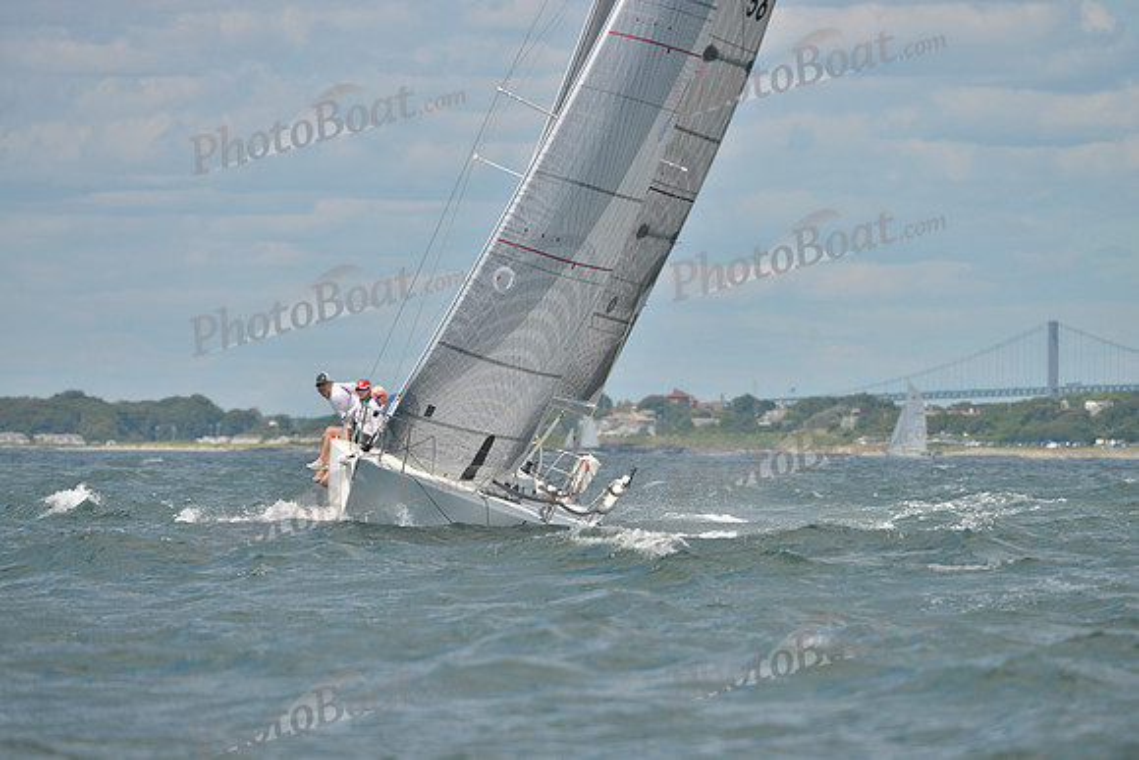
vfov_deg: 4.4
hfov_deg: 6.6
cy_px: 380
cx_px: 570
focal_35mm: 310
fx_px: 9810
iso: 200
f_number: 7.1
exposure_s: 1/1000
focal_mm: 310
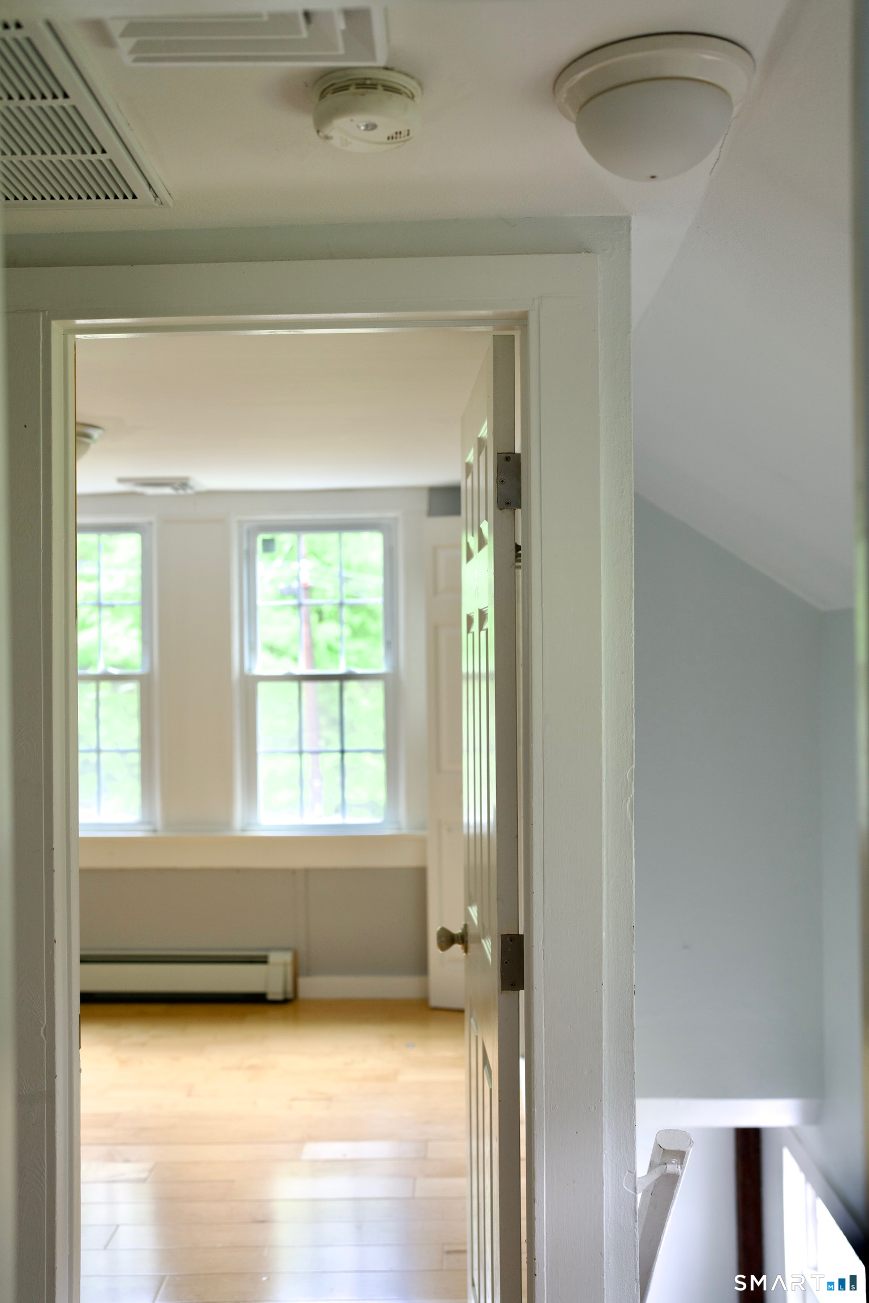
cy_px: 652
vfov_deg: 54.4
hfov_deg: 37.9
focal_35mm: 35
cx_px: 434
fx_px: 1267
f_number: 2.5
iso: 160
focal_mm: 35
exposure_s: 1/60
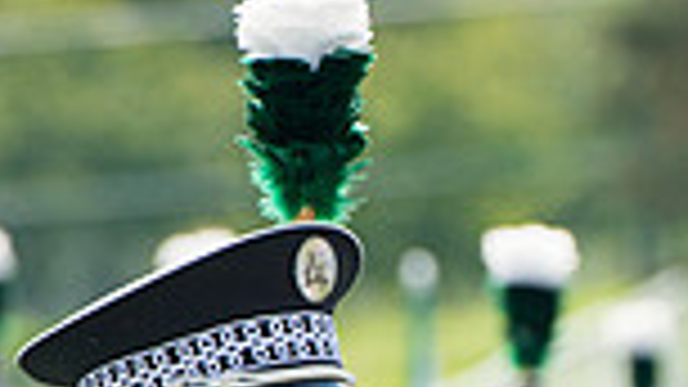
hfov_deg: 2.7
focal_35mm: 796
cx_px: 652
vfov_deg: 1.5
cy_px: 706
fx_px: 14519
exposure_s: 1/1000
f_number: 4.5
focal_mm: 200
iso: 200
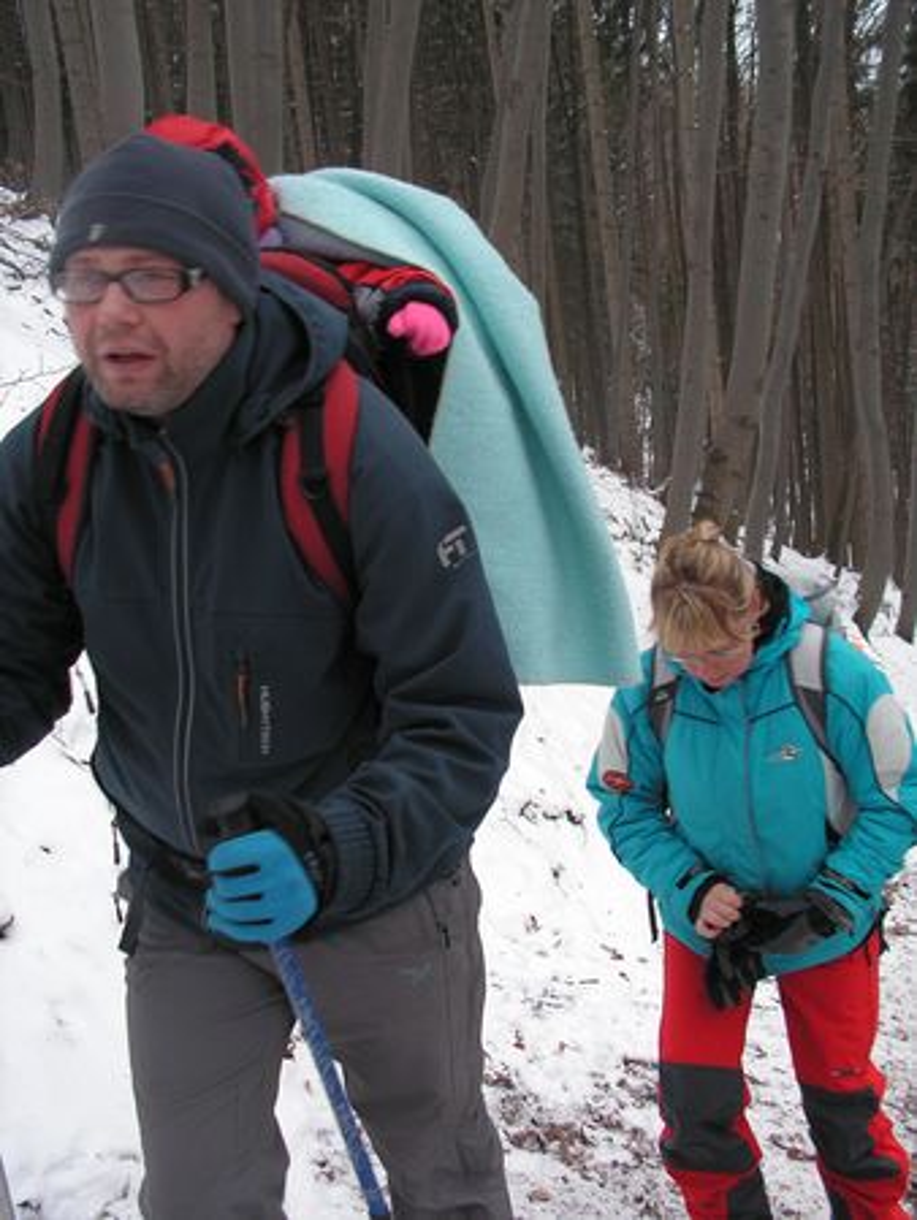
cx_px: 458
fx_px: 1553
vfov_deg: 42.9
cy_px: 610
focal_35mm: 44
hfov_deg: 32.9
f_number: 3.2
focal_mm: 7.4
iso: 50
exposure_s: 1/60
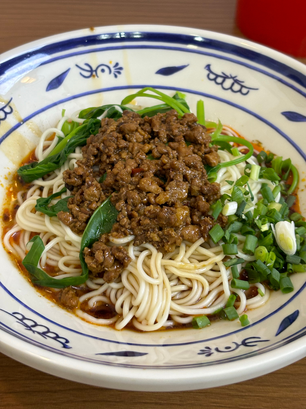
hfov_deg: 28.0
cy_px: 204
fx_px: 613
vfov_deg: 36.8
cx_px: 153
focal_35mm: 52
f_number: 1.6
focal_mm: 5.96
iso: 100
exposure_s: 1/33
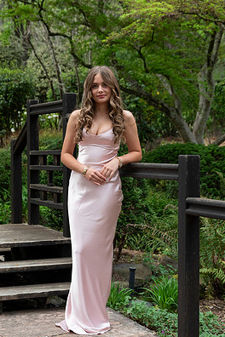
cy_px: 160
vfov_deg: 27.0
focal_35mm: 75
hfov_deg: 18.2
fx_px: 703
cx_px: 104
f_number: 6
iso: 1250
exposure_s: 1/800
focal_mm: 66
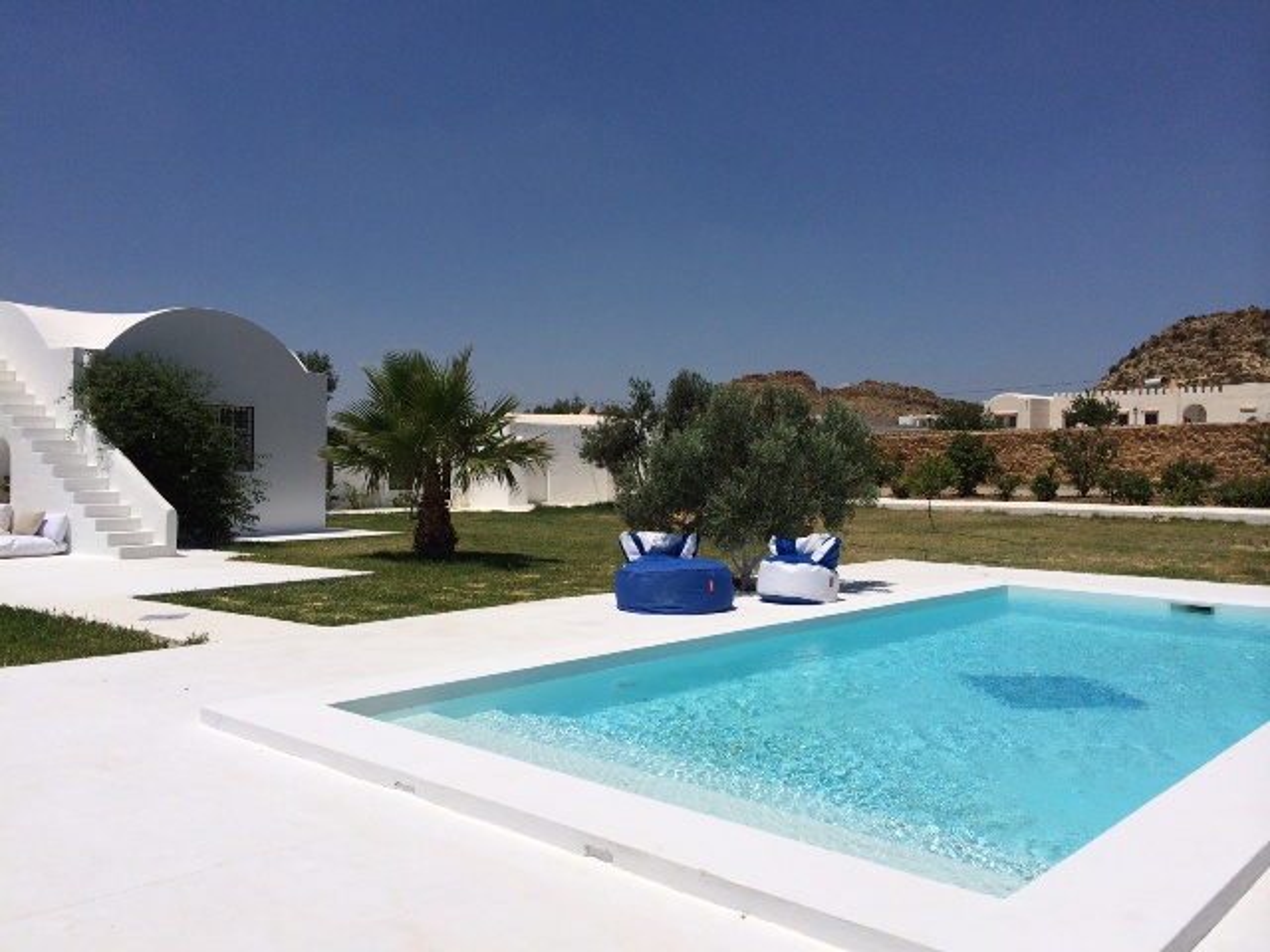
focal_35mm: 30
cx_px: 635
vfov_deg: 46.8
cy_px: 476
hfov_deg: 60.0
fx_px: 1101
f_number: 2.2
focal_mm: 4.12
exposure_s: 1/8264
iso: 40
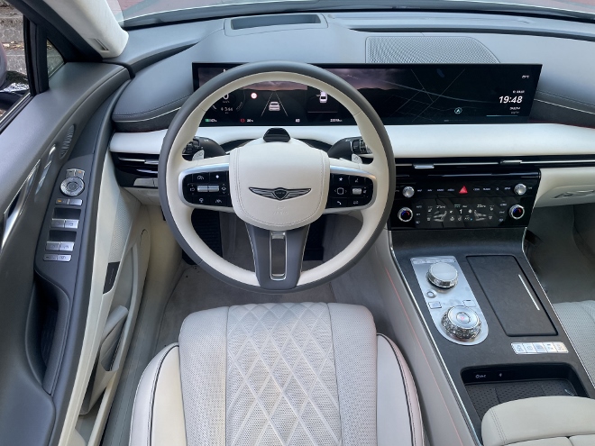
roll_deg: -0.7
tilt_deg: -38.4
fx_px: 447
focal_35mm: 26
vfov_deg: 53.1
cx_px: 298
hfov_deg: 67.3
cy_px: 223
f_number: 1.6
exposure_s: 1/121
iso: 100
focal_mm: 4.2
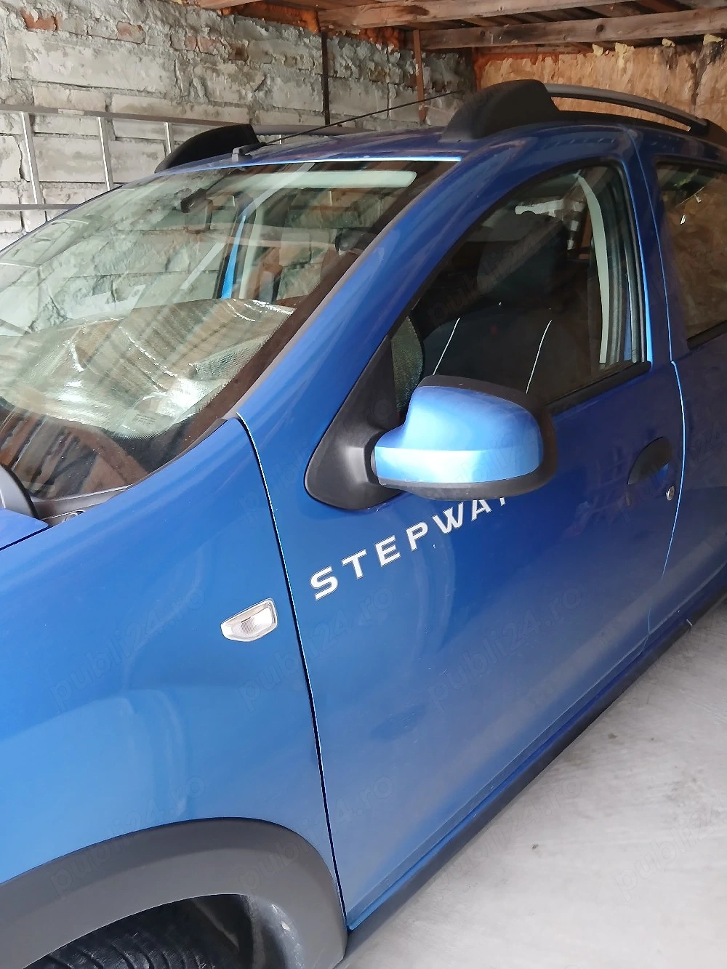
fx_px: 728
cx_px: 364
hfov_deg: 53.1
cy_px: 484
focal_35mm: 26
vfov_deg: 67.3
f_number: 1.8
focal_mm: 3.98
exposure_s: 1/40.2
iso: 200
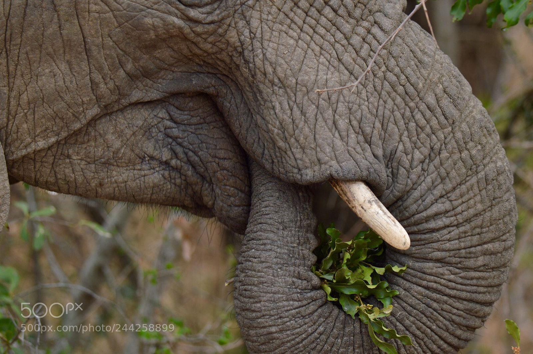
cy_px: 177
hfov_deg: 4.9
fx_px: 6213
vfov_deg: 3.3
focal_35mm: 420
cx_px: 266
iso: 100
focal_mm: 280
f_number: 5.6
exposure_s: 1/125
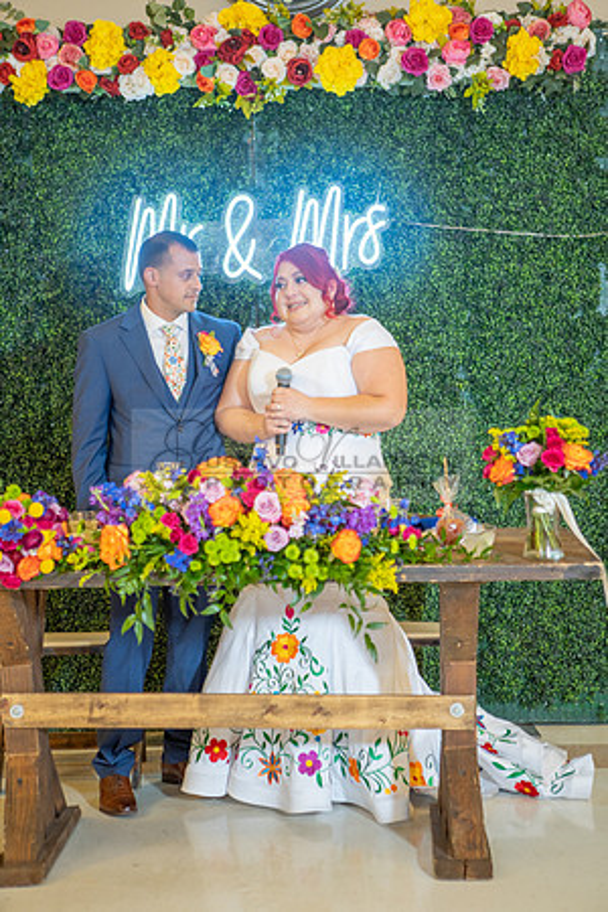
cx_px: 304
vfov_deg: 28.8
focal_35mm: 70
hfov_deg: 19.5
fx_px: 1773
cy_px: 456
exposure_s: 1/100
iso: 800
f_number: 2.8
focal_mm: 70
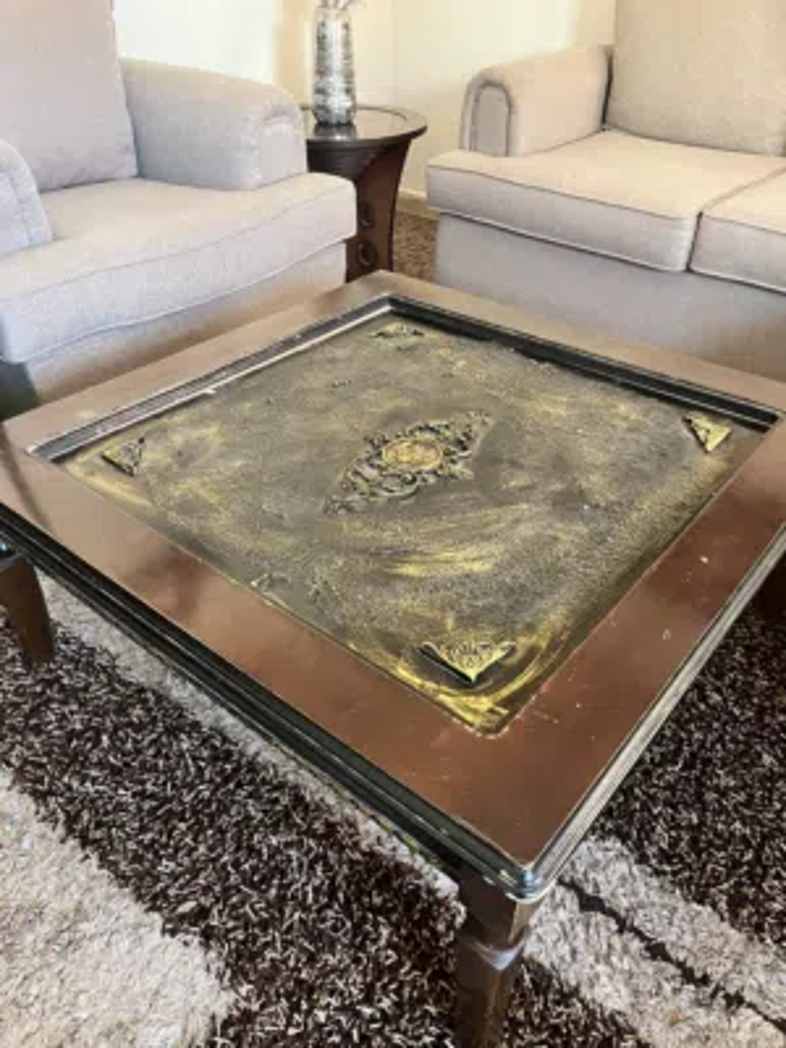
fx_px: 787
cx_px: 393
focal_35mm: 26
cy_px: 524
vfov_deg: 67.3
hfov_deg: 53.1
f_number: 1.6
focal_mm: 5.1
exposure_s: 1/52
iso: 500
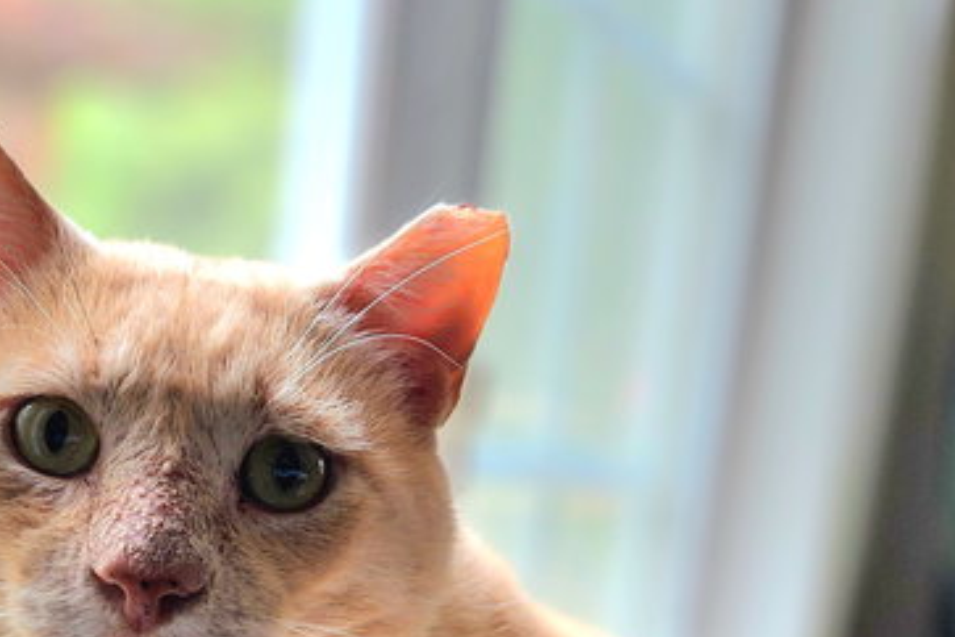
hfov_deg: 44.5
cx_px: 479
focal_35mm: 44
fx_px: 1167
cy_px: 786
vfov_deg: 26.7
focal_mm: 6.4
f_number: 1.8
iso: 64
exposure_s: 1/120
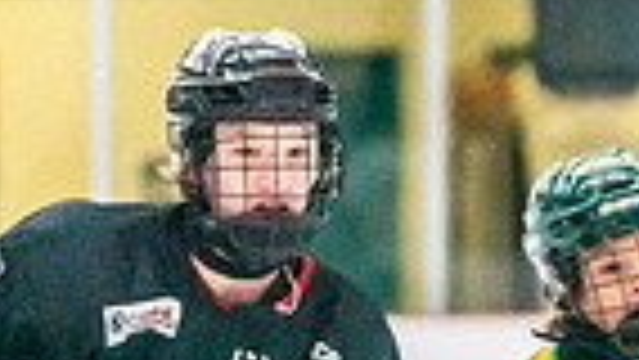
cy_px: 641
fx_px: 16815
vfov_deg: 1.2
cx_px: 1580
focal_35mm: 992
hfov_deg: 2.2
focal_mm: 130
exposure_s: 1/1250
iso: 3200
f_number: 2.8
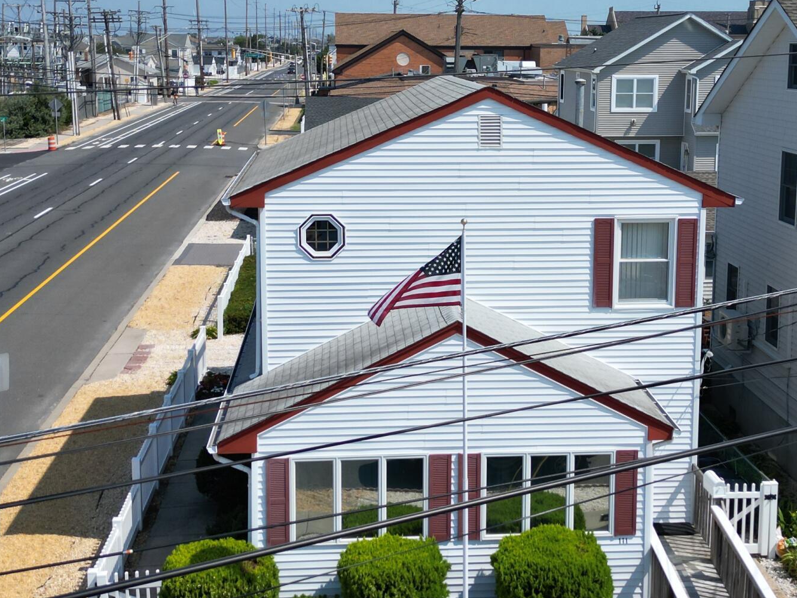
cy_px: 246
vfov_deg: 27.0
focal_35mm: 54
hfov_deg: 35.4
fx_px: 1243
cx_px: 473
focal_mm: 6.72
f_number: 1.7
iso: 130
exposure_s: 1/4000
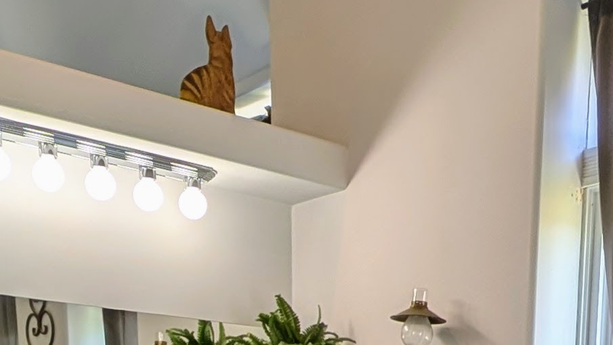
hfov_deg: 35.2
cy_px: 687
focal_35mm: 59
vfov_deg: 16.0
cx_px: 385
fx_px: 959
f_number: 1.95
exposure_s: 1/120
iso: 59
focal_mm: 2.23
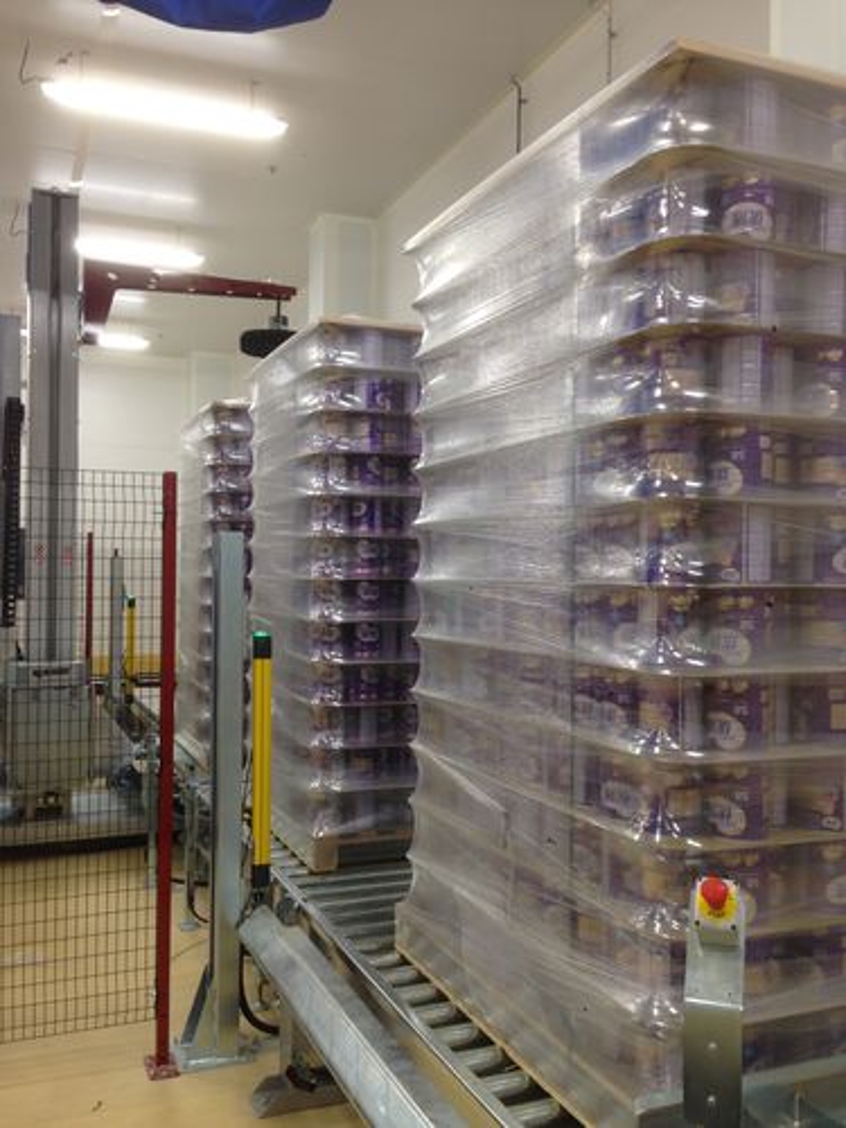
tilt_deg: +3.4
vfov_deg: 55.4
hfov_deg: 42.9
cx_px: 423
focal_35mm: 33
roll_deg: -1.5
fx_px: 1075
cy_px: 564
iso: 50
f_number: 2.4
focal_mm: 4.12
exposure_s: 1/20
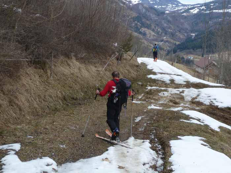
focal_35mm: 68
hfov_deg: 28.6
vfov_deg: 21.6
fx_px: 454
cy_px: 86
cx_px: 116
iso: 100
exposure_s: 1/320
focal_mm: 8.5
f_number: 4.2
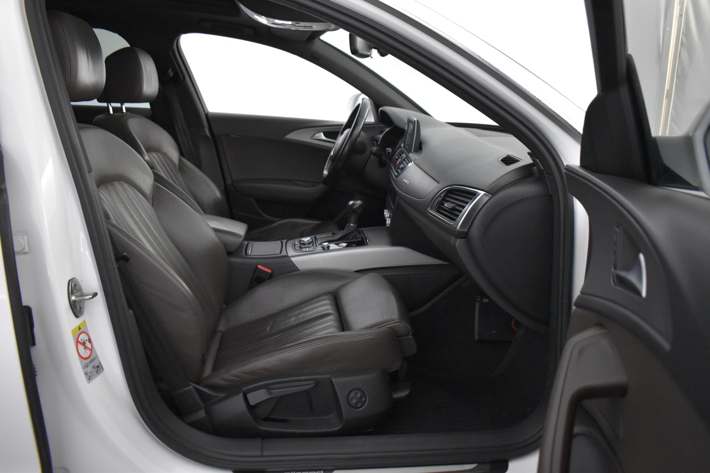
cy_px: 236
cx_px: 355
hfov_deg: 67.4
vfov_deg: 47.9
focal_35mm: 27
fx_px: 532
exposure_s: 1/60
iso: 4000
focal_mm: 18
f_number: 3.5
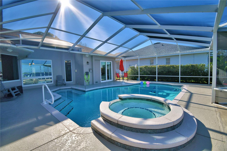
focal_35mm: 15
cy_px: 76
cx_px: 114
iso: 100
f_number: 4.5
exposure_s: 1/1250
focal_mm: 10
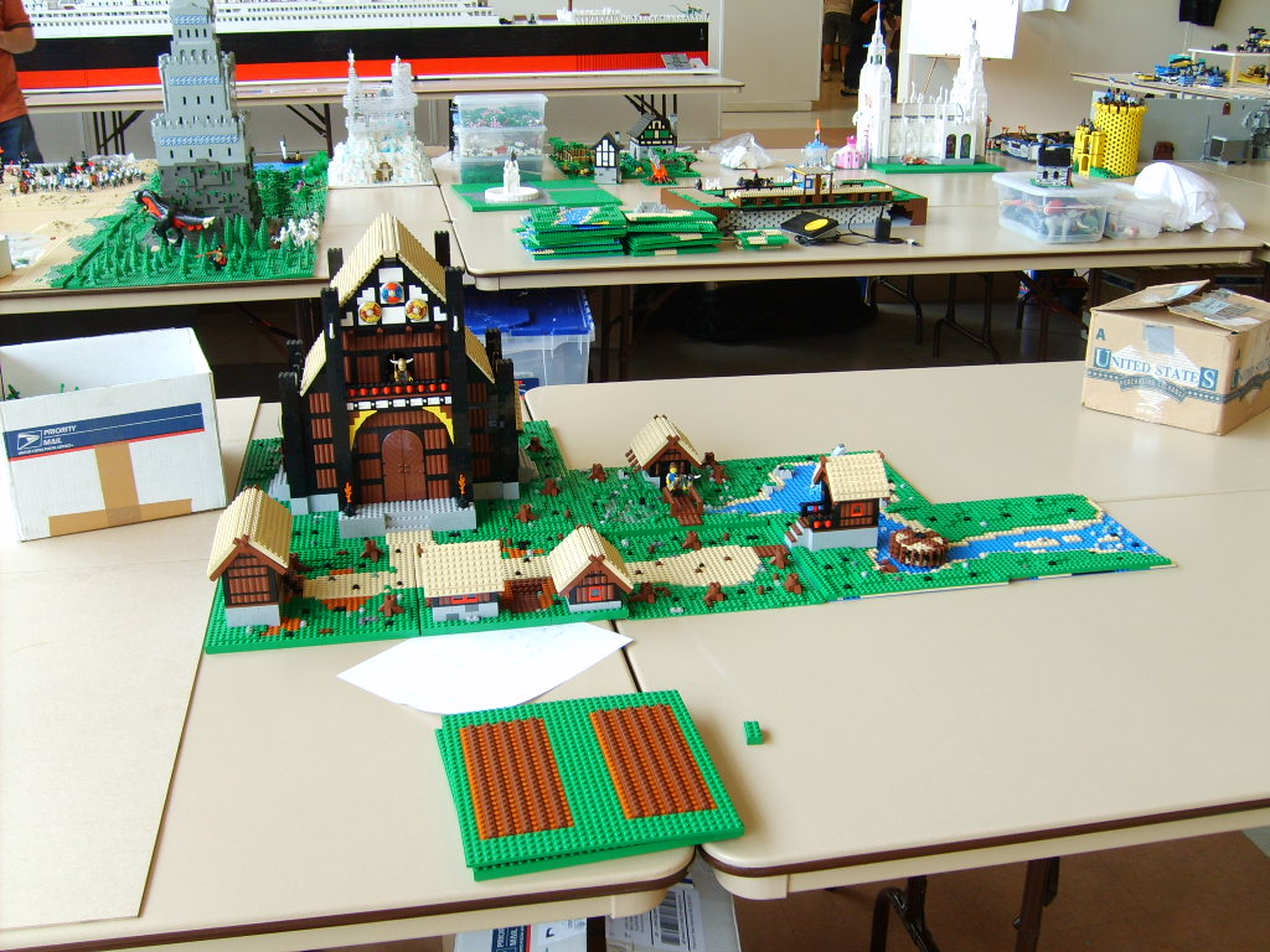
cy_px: 476
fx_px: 1284
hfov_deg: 52.6
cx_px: 635
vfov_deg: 40.7
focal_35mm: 35
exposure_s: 1/30
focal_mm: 5.8
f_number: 2.8
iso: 50
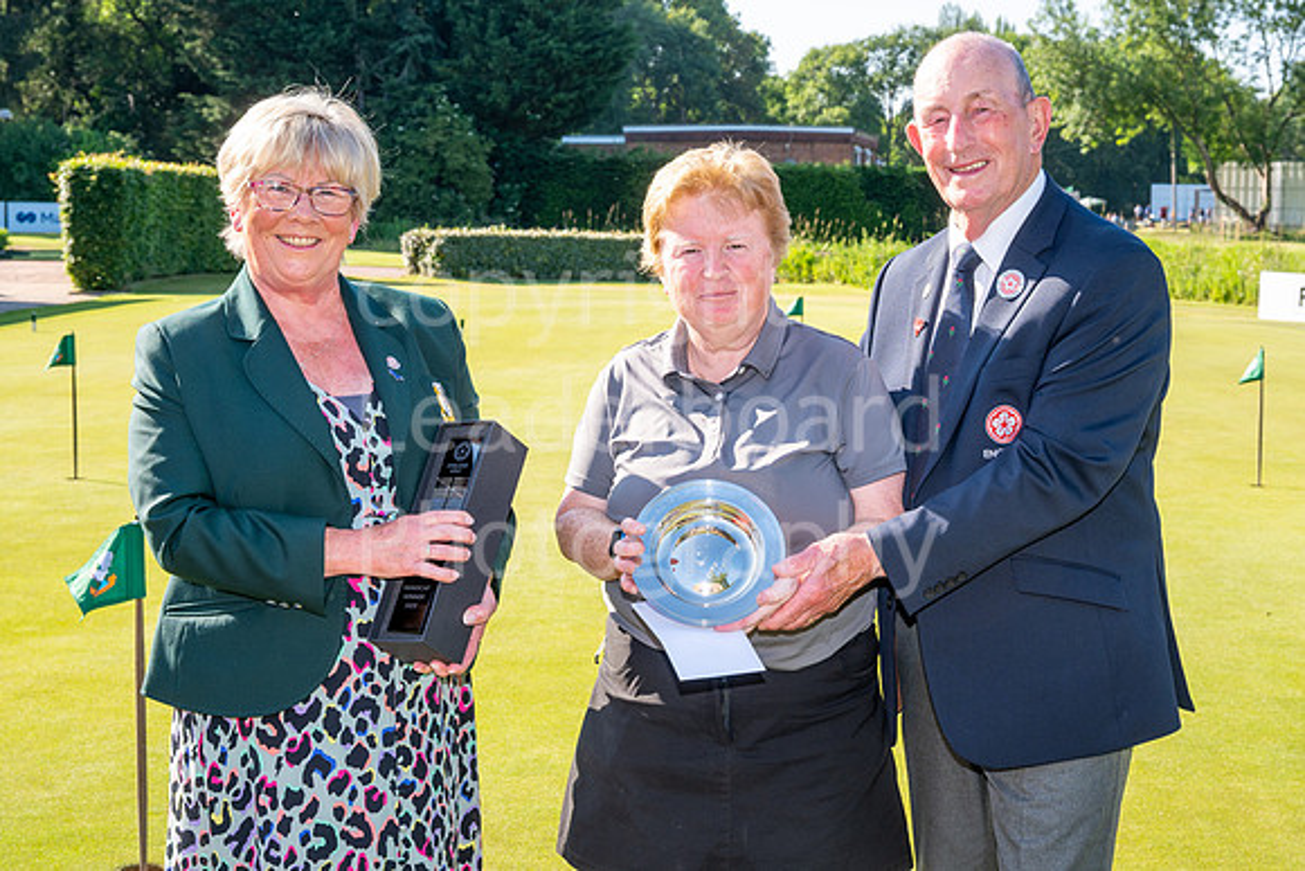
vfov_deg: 25.3
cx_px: 725
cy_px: 396
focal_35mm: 54
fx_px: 1942
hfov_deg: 37.1
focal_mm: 48
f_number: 9
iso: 200
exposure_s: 1/200
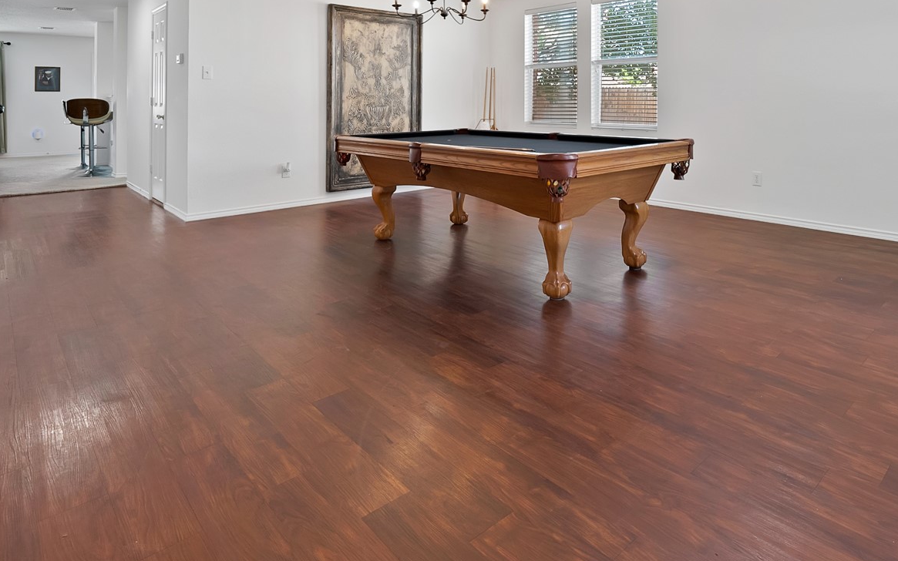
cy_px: 97
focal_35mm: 21
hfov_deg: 81.5
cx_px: 529
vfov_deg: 52.8
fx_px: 514
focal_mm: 12
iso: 640
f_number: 9
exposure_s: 1/3
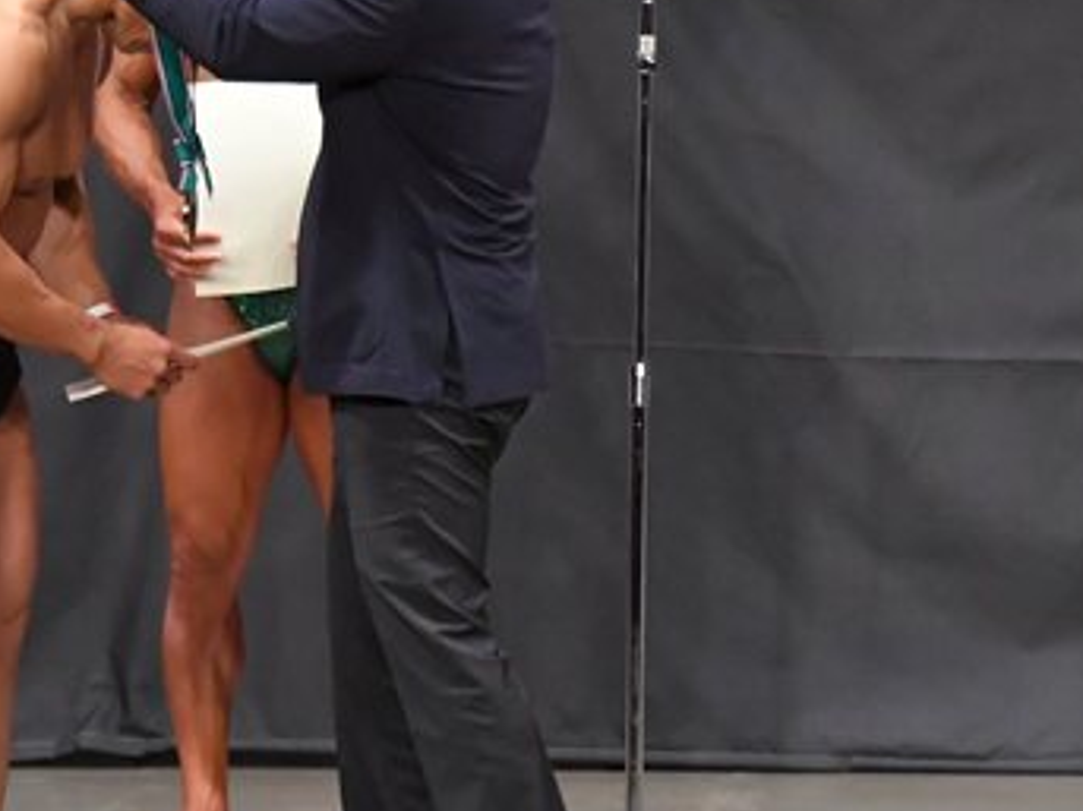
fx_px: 13730
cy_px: 363
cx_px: 434
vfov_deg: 3.4
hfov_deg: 4.5
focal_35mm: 439
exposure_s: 1/400
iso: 6400
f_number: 5.6
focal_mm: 135
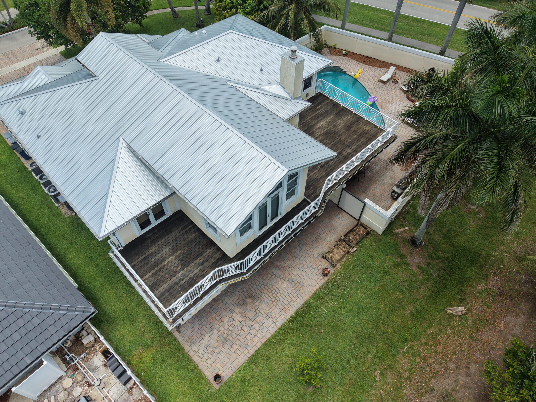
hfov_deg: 71.6
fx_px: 372
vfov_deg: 56.8
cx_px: 268
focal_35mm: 24
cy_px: 201
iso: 400
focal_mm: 8.67
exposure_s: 1/8000
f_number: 1.8
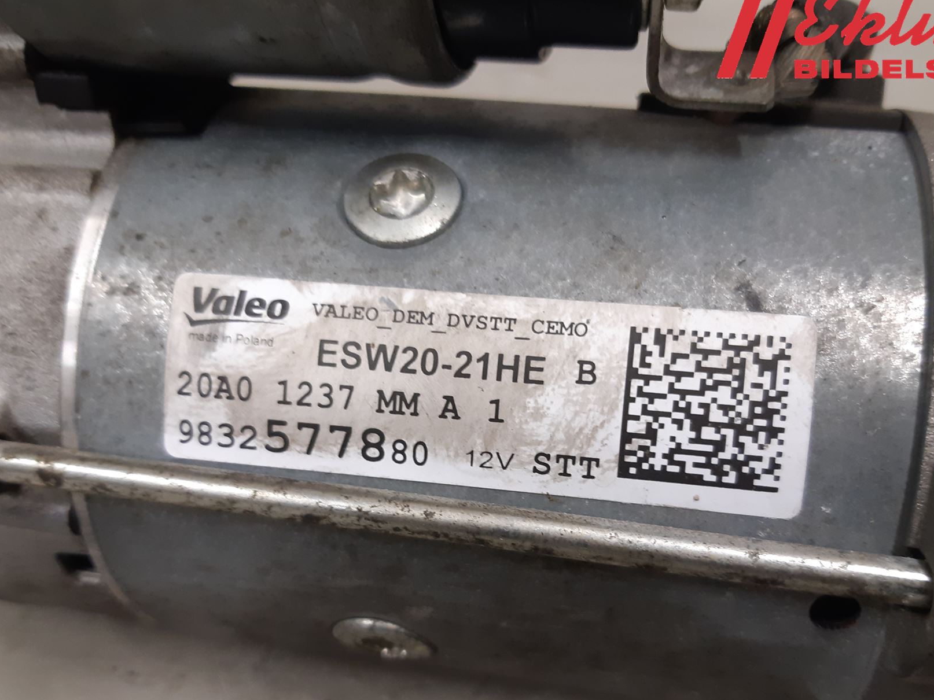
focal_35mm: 33
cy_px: 425
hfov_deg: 55.4
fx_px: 890
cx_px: 479
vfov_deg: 42.7
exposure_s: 1/50
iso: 160
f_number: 1.7
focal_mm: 3.93
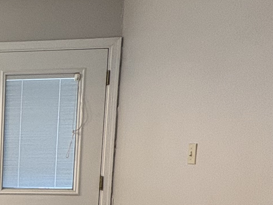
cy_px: 198
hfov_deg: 23.3
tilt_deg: -5.9
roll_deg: +0.9
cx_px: -176
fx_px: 465
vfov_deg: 23.9
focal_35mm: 59
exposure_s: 1/120
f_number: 2.2
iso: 200
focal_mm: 2.22
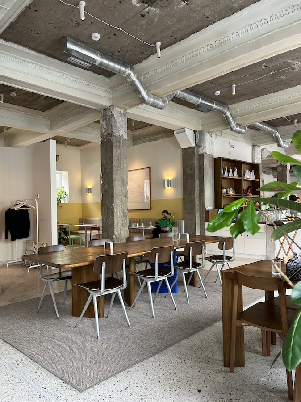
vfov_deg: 67.3
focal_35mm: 26
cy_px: 201
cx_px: 150
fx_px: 302
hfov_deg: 53.0
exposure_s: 1/100
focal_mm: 5.1
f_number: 1.6
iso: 125
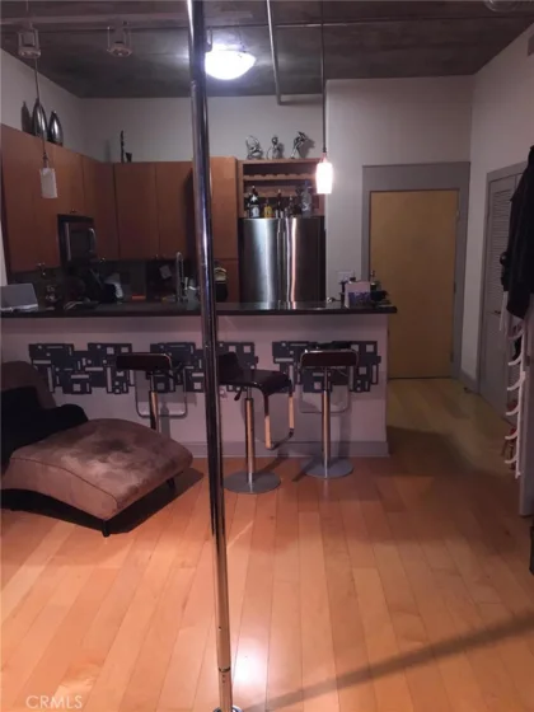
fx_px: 596
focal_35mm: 29
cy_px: 356
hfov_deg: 48.2
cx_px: 267
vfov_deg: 61.7
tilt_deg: -11.5
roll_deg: +2.7
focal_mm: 4.15
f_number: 2.2
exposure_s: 1/24
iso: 125
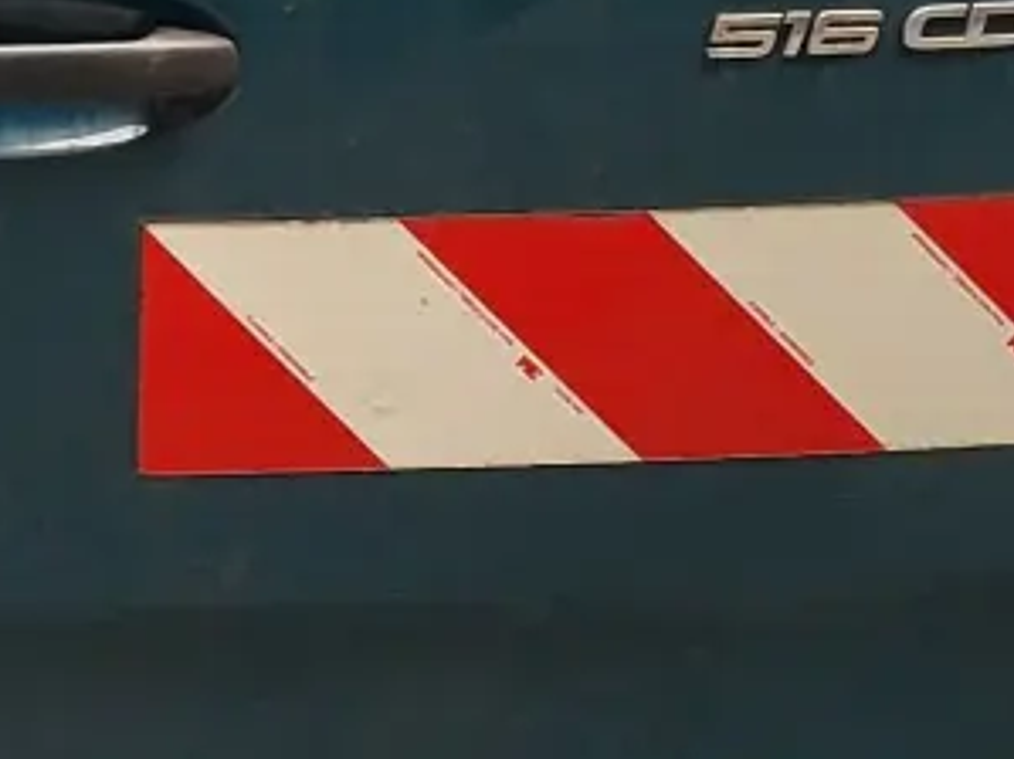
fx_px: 4890
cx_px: -614
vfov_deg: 8.6
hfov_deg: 11.3
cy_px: -471
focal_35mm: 167
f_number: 1.8
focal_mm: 5.4
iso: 80
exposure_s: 1/100
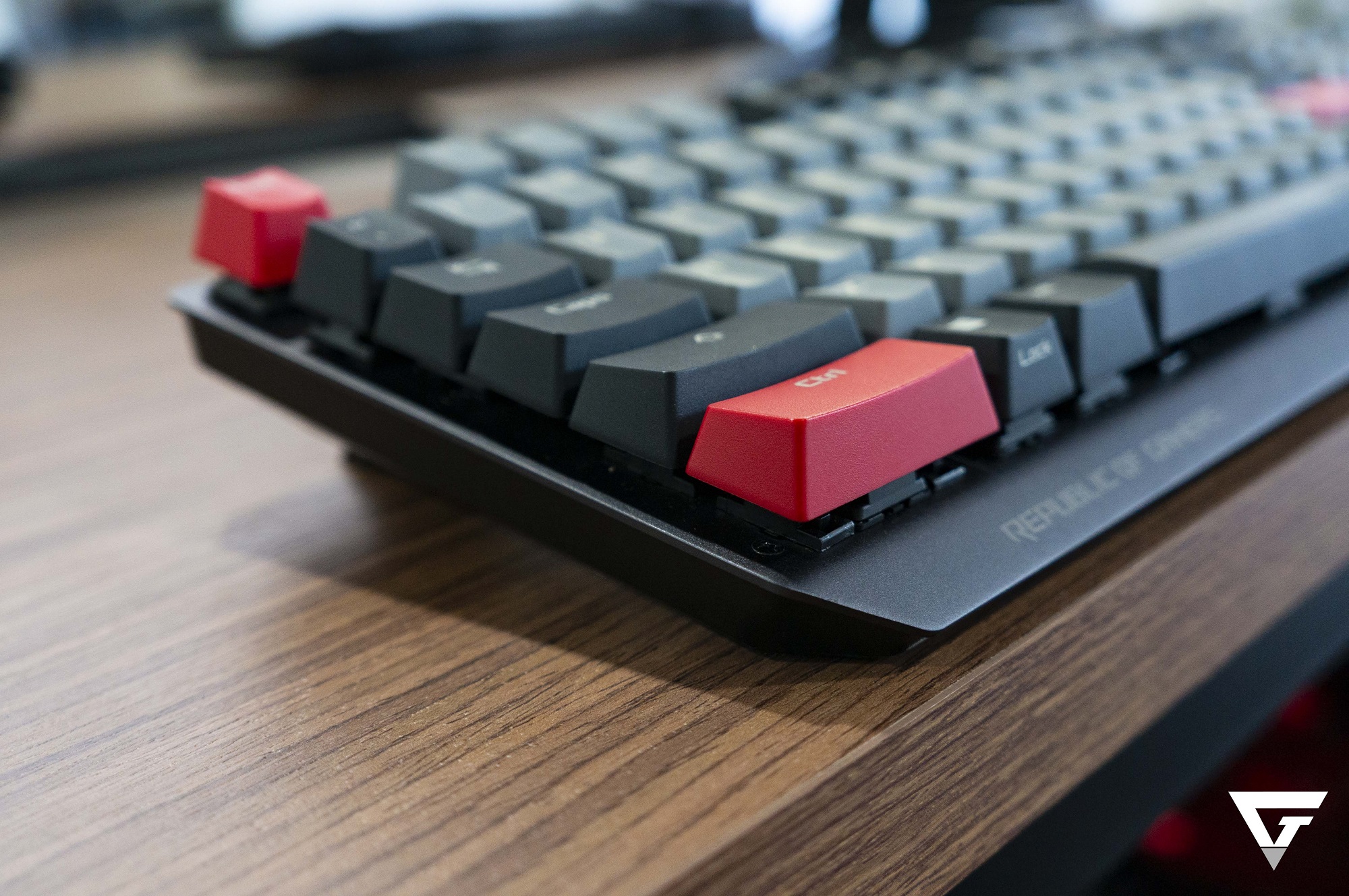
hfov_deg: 48.0
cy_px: 448
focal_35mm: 40
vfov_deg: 32.9
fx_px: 1516
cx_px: 674
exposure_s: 1/60
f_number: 4
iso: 1600
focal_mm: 27
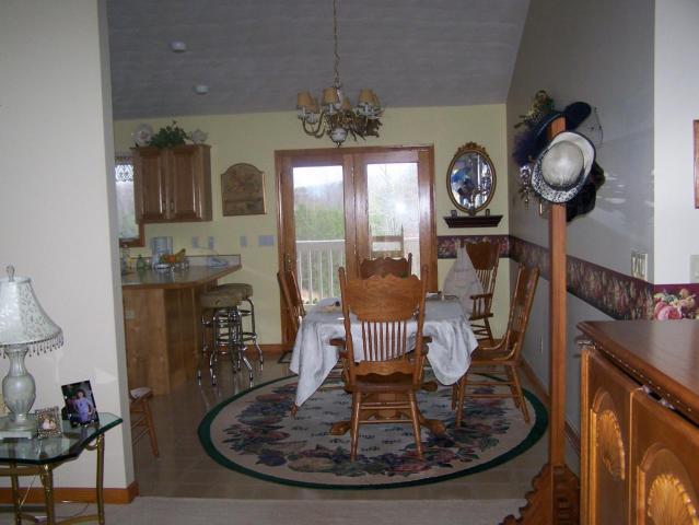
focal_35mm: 38
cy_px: 262
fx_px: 768
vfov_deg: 37.8
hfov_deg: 49.0
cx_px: 350
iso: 160
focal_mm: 6.3
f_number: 2.8
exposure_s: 1/60
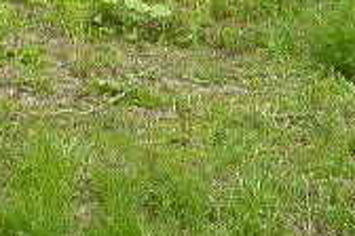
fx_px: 937
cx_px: 23
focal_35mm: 95
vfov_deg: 12.4
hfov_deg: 20.9
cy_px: -259
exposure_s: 1/200
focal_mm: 4.3
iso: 100
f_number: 3.1
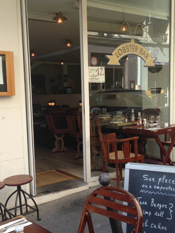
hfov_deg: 29.7
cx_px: 83
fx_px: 330
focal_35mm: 49
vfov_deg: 38.8
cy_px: 131
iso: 50
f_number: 2.4
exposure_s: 1/175
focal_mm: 4.12
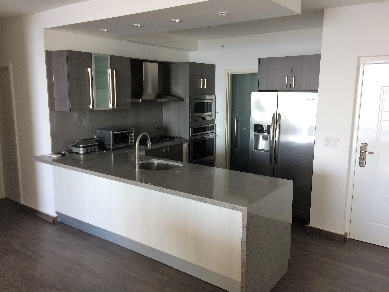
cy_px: 146
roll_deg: -0.8
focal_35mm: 29
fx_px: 326
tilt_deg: -10.3
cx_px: 194
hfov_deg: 61.7
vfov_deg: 48.2
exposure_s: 1/30
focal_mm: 4.15
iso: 100
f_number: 2.2
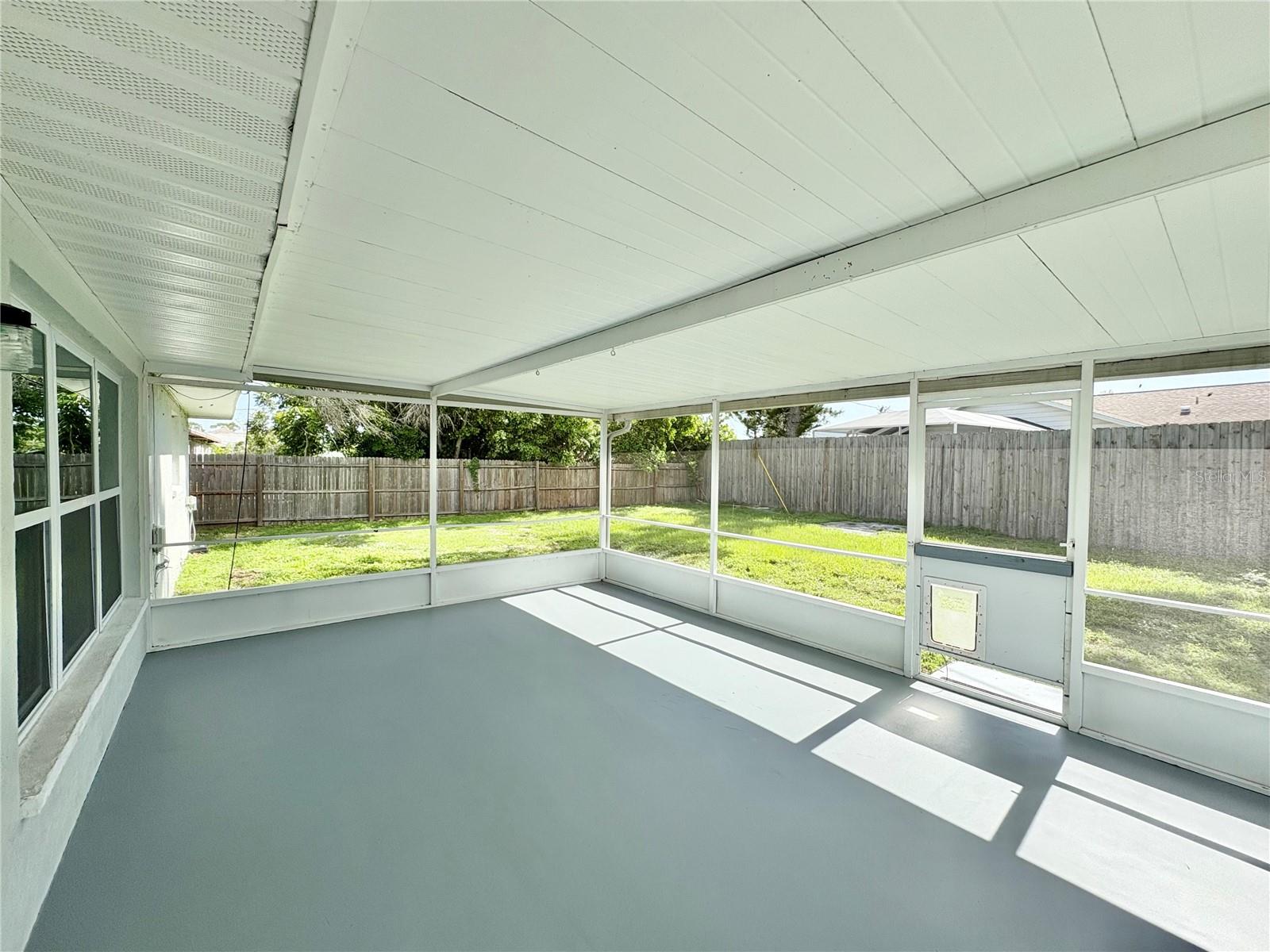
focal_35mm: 14
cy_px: 476
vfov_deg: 85.7
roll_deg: -0.4
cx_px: 635
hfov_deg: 102.1
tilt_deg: -0.5
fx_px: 514
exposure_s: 1/573
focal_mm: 2.22
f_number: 2.2
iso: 40
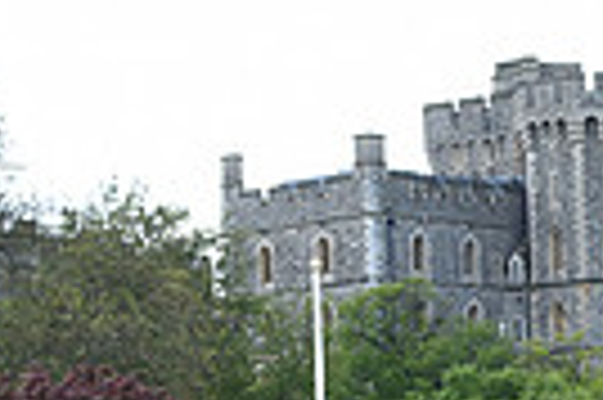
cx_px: 1242
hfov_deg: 5.4
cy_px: 719
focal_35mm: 371
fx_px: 6207
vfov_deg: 3.7
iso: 560
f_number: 5
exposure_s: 1/1600
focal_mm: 86
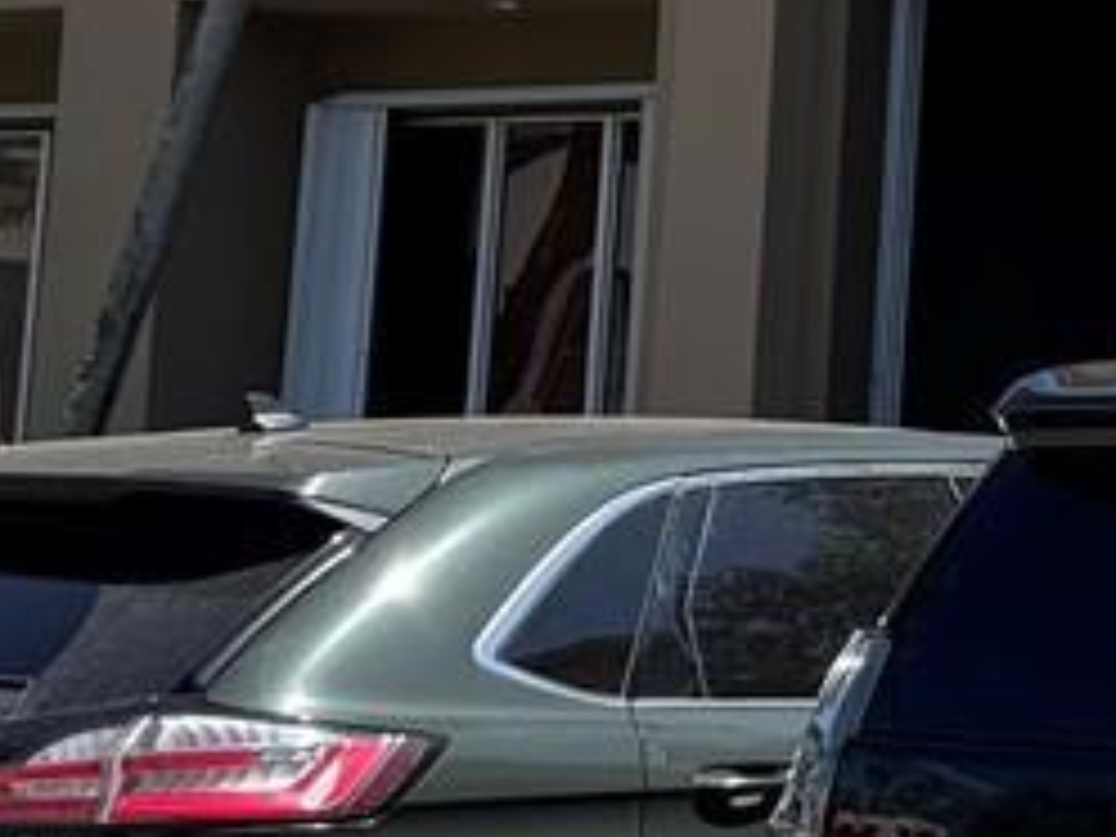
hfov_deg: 12.0
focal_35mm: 155
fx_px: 4997
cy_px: -292
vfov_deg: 9.4
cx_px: 1827
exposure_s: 1/2415
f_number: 1.78
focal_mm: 6.76
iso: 80
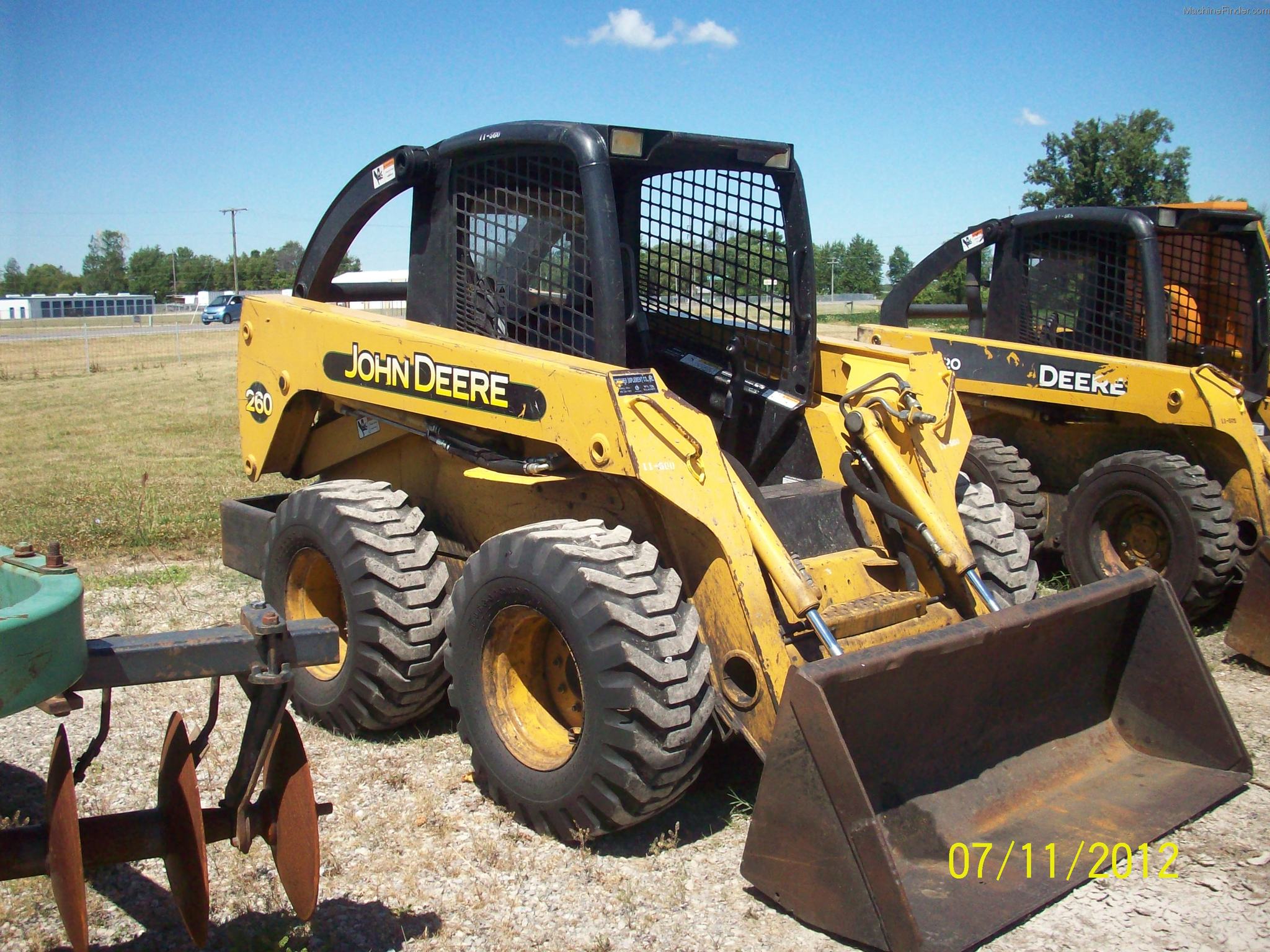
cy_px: 476
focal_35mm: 37
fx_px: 1357
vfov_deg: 38.7
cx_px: 635
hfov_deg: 50.1
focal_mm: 6.2
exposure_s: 1/621
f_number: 5.6
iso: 160
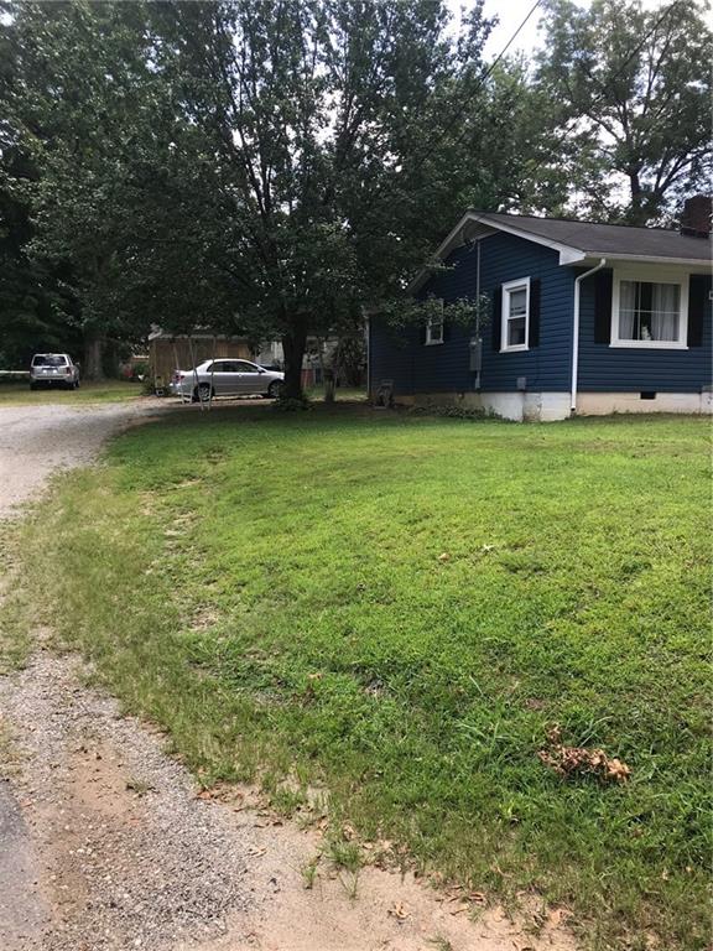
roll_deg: +0.1
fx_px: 769
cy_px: 476
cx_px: 356
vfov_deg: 63.4
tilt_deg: -5.0
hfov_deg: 49.7
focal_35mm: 28
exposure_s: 1/563
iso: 20
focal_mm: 3.99
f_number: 1.8
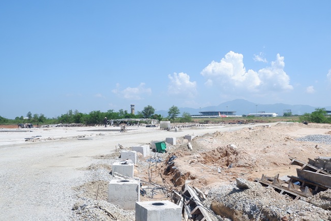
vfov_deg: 36.9
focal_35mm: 36
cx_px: 203
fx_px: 331
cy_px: 121
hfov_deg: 52.6
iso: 200
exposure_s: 1/400
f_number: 8
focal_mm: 19.7
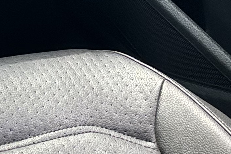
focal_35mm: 144
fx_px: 924
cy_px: -133
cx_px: -129
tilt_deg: -17.5
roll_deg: +1.7
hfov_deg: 13.3
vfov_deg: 9.1
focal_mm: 6.86
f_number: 1.78
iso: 160
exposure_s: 1/121
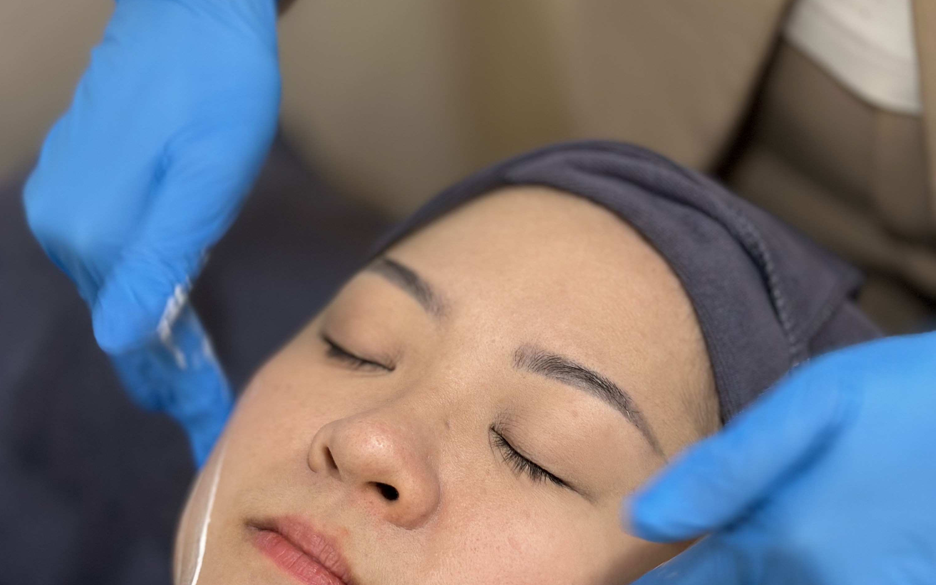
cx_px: 468
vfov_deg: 19.1
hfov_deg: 30.2
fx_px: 1735
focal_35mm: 68
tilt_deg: -49.1
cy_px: 369
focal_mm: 6.86
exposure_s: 1/50
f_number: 1.78
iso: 125
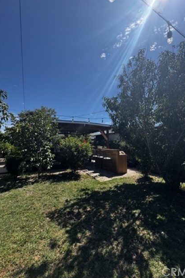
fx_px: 116
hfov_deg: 77.3
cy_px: 135
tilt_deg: +7.2
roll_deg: -0.1
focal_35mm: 15
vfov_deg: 100.4
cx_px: 98
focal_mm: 2.22
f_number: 2.2
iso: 50
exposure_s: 1/1299
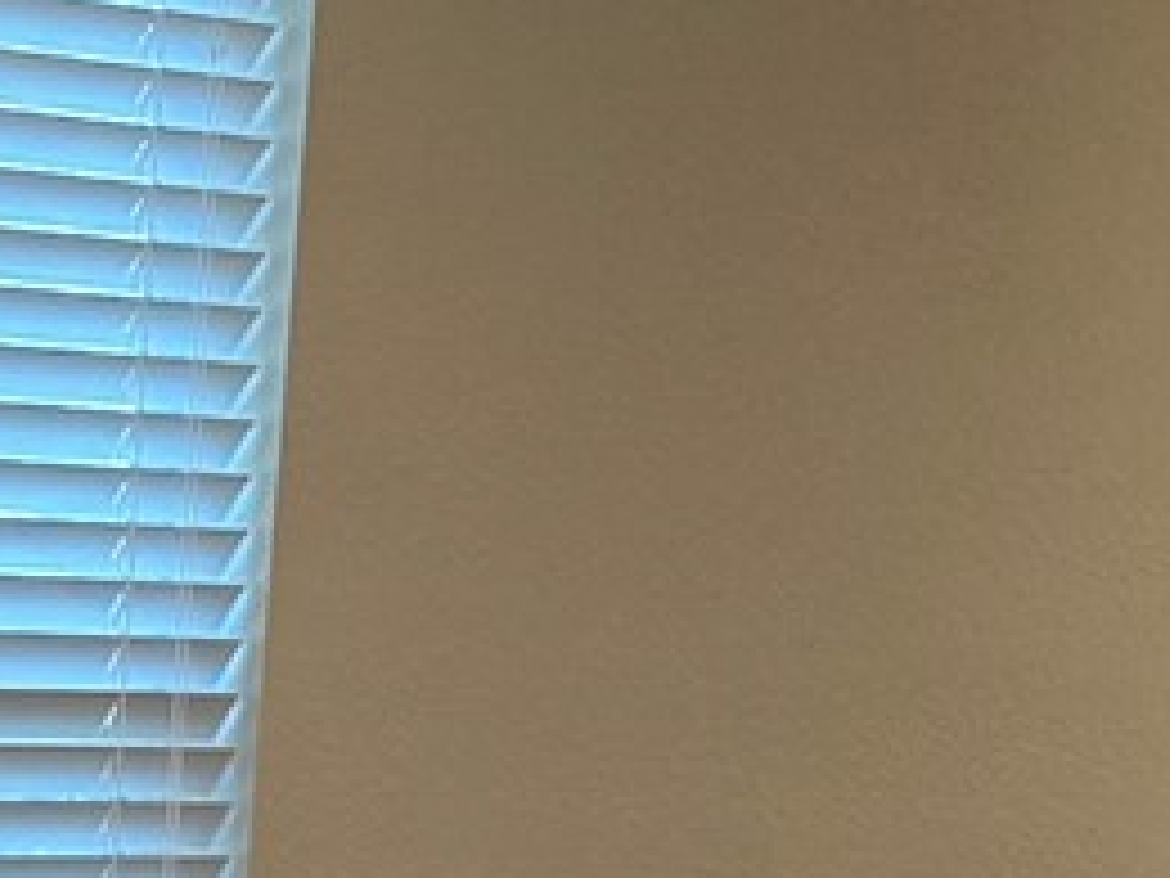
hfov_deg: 10.0
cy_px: 1585
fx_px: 6388
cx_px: -734
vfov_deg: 7.6
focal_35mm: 189
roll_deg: -2.2
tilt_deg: -9.6
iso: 200
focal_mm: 6.86
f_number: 1.78
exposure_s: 1/60
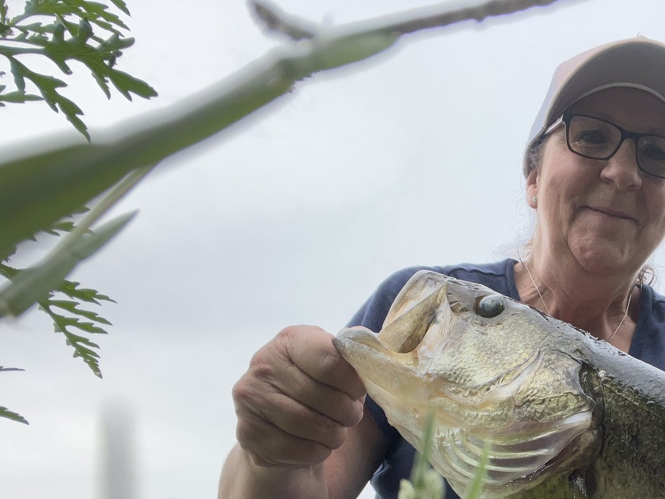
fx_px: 807
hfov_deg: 41.5
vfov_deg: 32.6
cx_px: 588
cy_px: 453
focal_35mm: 42
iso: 25
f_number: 2.2
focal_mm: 2.71
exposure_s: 1/122
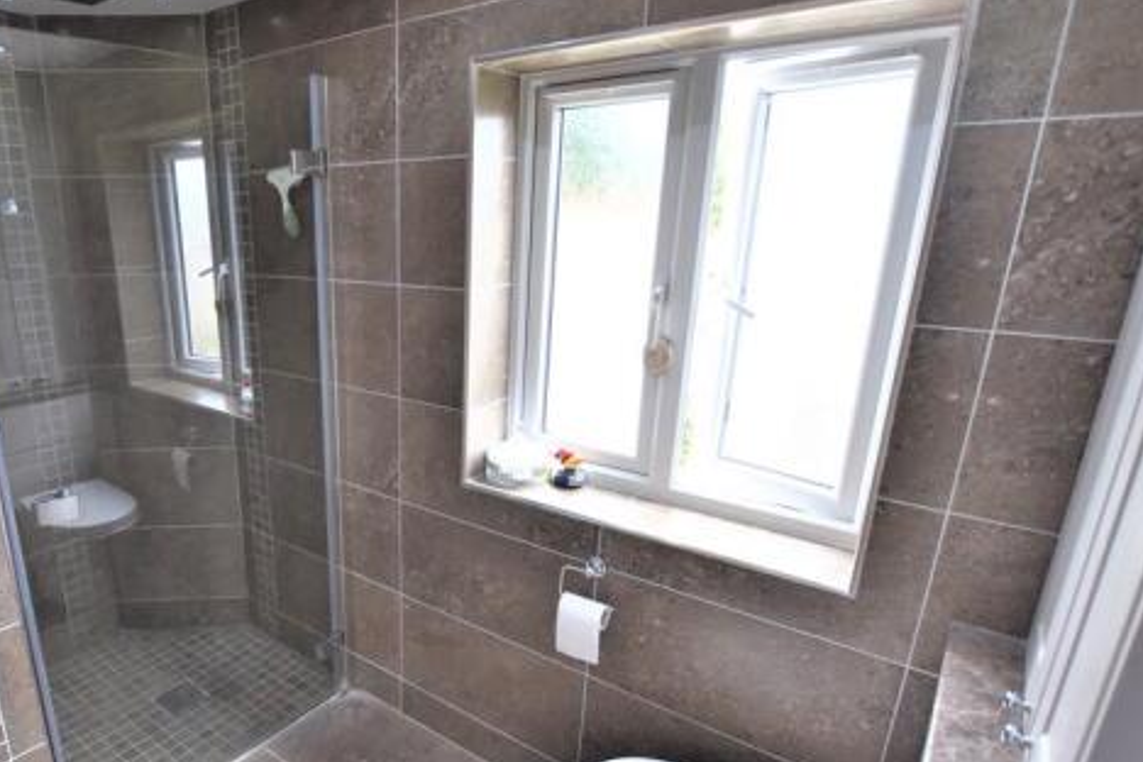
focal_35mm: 21
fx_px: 667
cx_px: 385
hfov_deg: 78.7
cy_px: 443
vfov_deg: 59.2
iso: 400
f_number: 4.5
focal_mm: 10
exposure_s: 1/80
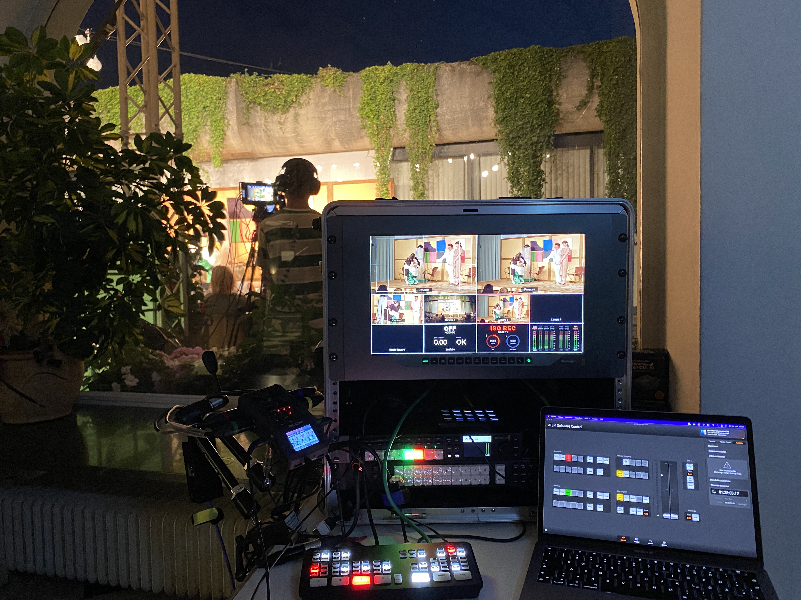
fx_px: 602
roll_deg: +1.2
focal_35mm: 26
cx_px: 400
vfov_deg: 53.1
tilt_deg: -3.4
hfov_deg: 67.3
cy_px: 300
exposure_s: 1/33
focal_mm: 4.25
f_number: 1.8
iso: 400
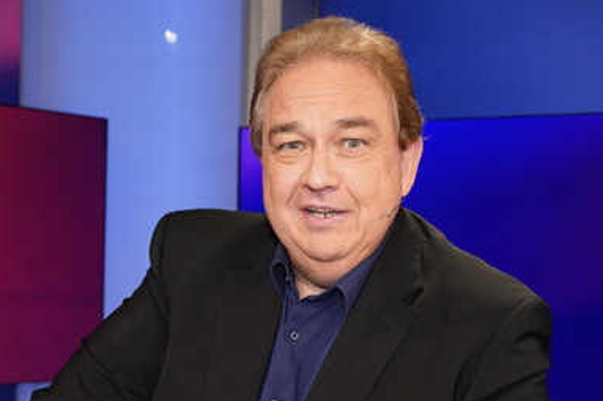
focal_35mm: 40
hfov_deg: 48.4
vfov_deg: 33.3
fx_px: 670
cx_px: 325
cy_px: 230
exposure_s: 1/125
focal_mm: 34
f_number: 5
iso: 2000
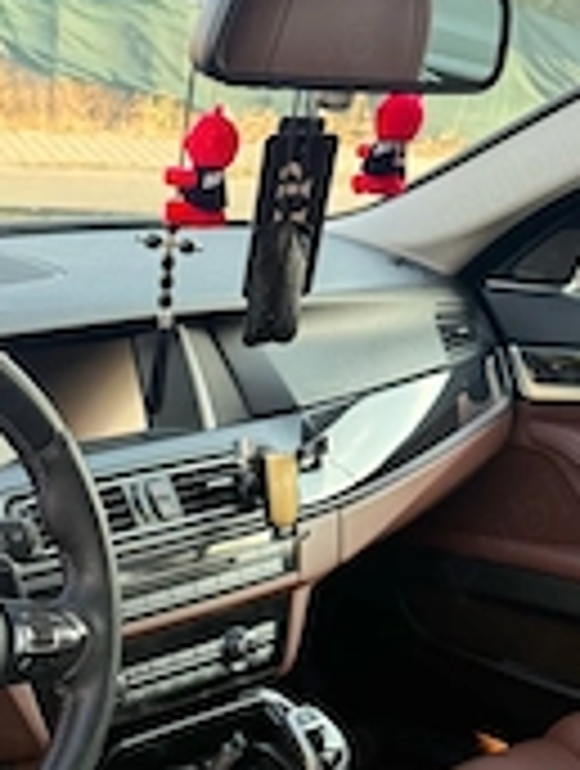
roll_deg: -4.0
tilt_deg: -35.5
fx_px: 1246
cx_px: -27
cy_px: 887
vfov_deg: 30.0
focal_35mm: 56
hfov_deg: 24.7
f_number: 1.78
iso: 160
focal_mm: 6.76
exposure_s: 1/234
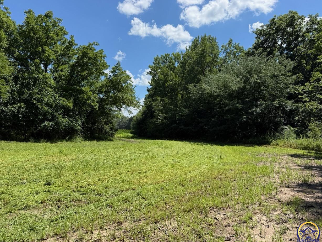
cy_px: 120
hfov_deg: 69.4
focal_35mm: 25
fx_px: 233
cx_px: 155
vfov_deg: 54.9
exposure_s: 1/3953
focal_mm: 6.76
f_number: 1.78
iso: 80
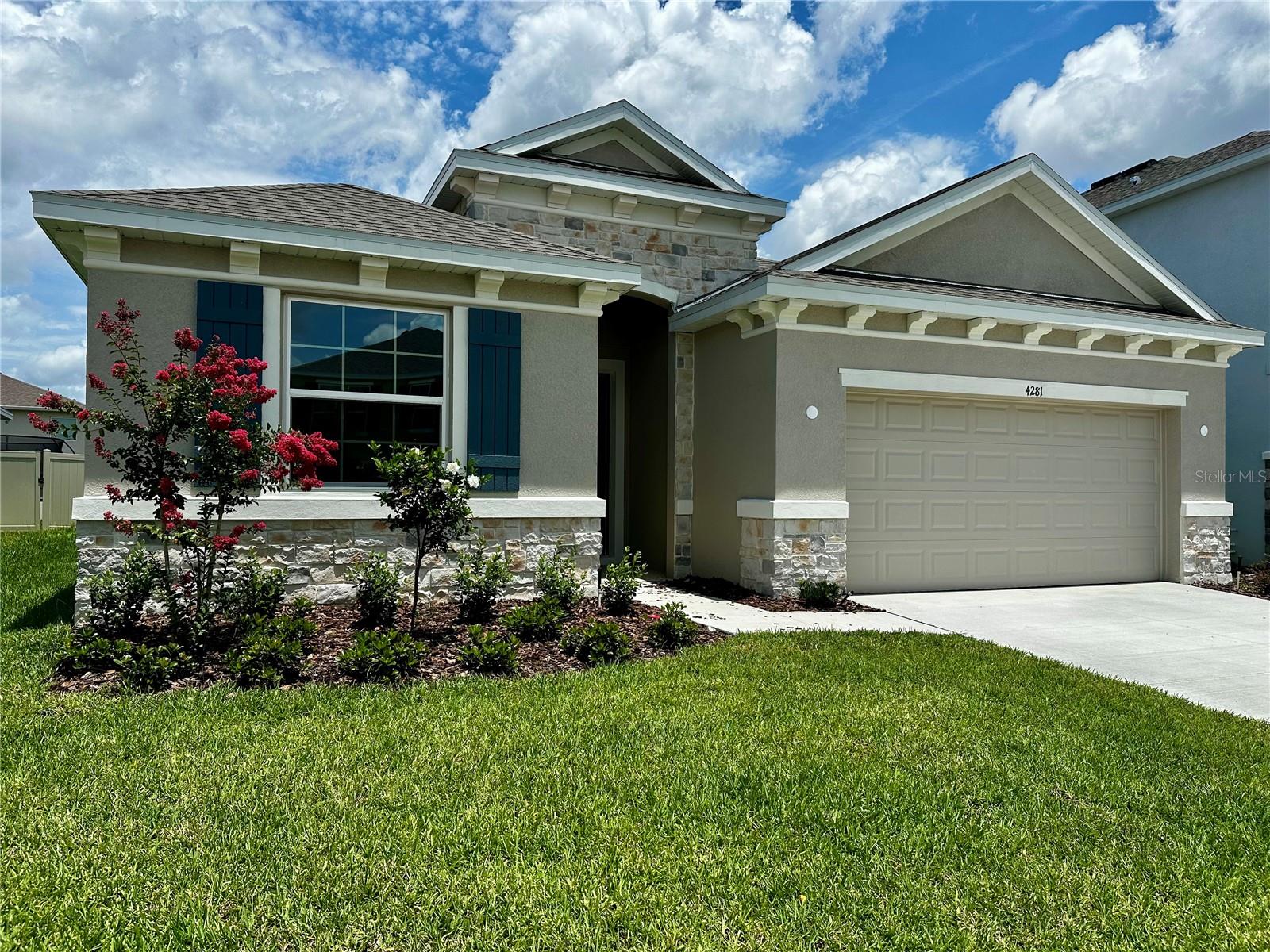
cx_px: 635
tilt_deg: +2.0
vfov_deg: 56.8
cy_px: 476
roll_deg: -0.1
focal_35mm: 24
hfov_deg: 71.6
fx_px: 881
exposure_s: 1/7042
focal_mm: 6.86
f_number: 1.78
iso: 80
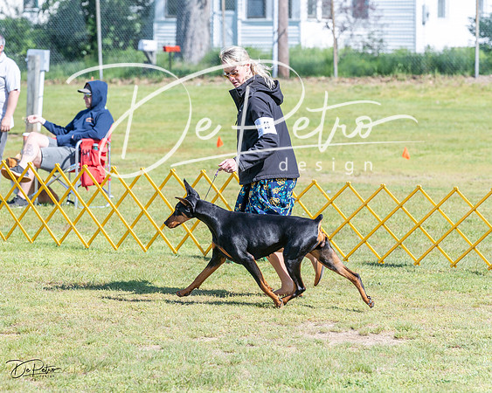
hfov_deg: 9.7
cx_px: 236
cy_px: 196
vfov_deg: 7.8
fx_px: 2885
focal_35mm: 198
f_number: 6.3
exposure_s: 1/1250
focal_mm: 176
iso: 500
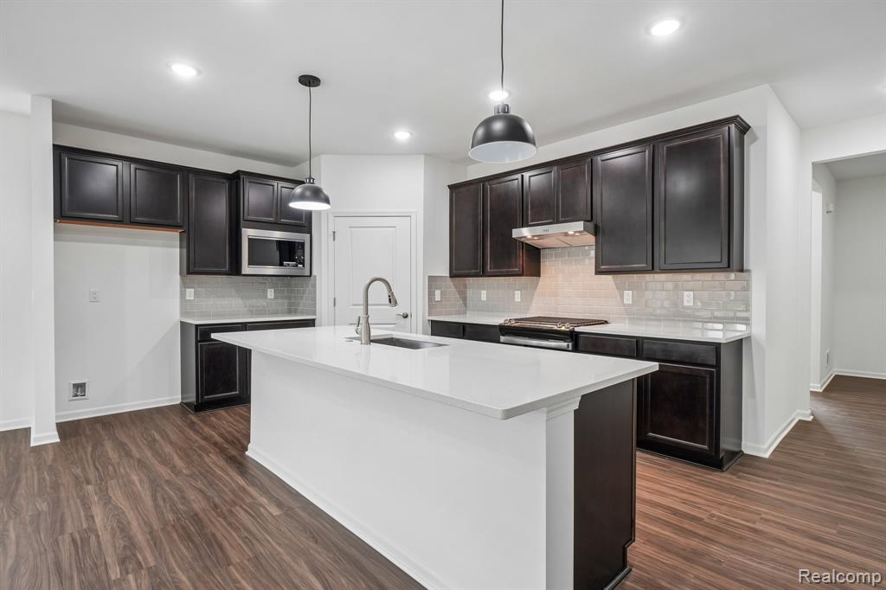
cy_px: 295
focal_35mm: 18
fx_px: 443
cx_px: 443
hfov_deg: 90.0
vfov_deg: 67.3
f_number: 8
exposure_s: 1/10
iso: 400
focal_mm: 12
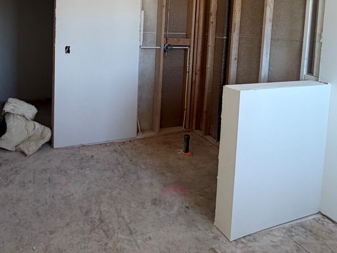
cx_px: 114
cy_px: 43
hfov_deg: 63.8
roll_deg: -3.7
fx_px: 263
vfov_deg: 47.8
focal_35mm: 27
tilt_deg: -1.1
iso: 200
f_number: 2.2
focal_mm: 2.22
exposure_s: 1/121
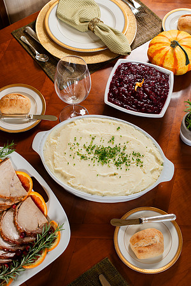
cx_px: 96
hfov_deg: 27.0
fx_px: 398
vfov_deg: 39.6
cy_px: 143
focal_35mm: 50
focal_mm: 50
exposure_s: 1/100
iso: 250
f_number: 6.3
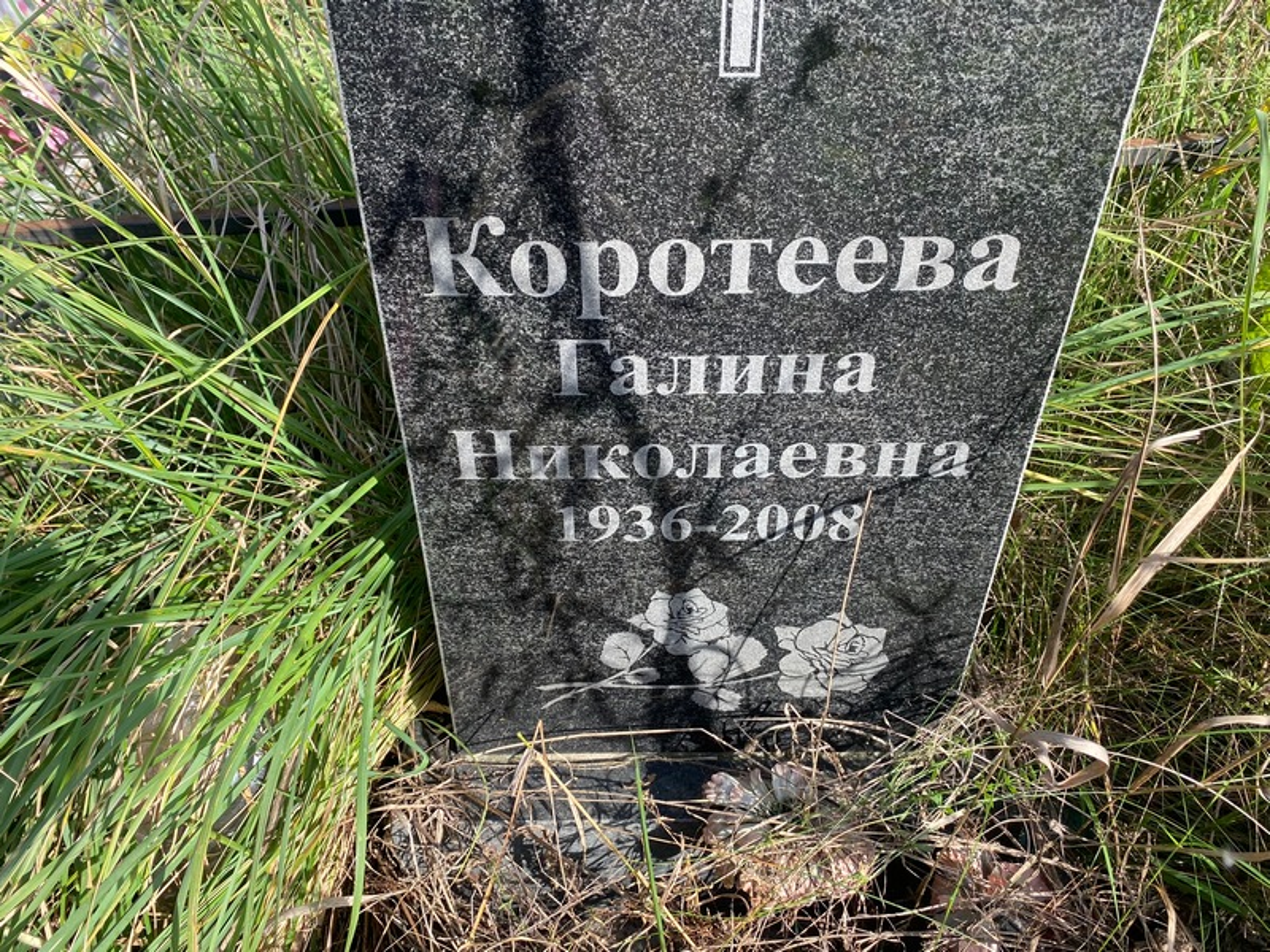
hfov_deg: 67.3
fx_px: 954
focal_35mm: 26
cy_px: 476
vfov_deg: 53.1
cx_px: 635
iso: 32
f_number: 1.8
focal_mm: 4.25
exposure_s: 1/626
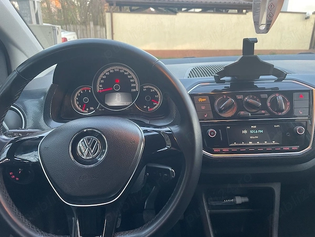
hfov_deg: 67.3
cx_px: 158
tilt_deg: -19.2
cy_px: 118
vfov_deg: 53.1
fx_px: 237
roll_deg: -1.5
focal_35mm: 26
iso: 125
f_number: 1.6
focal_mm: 4.2
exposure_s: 1/50
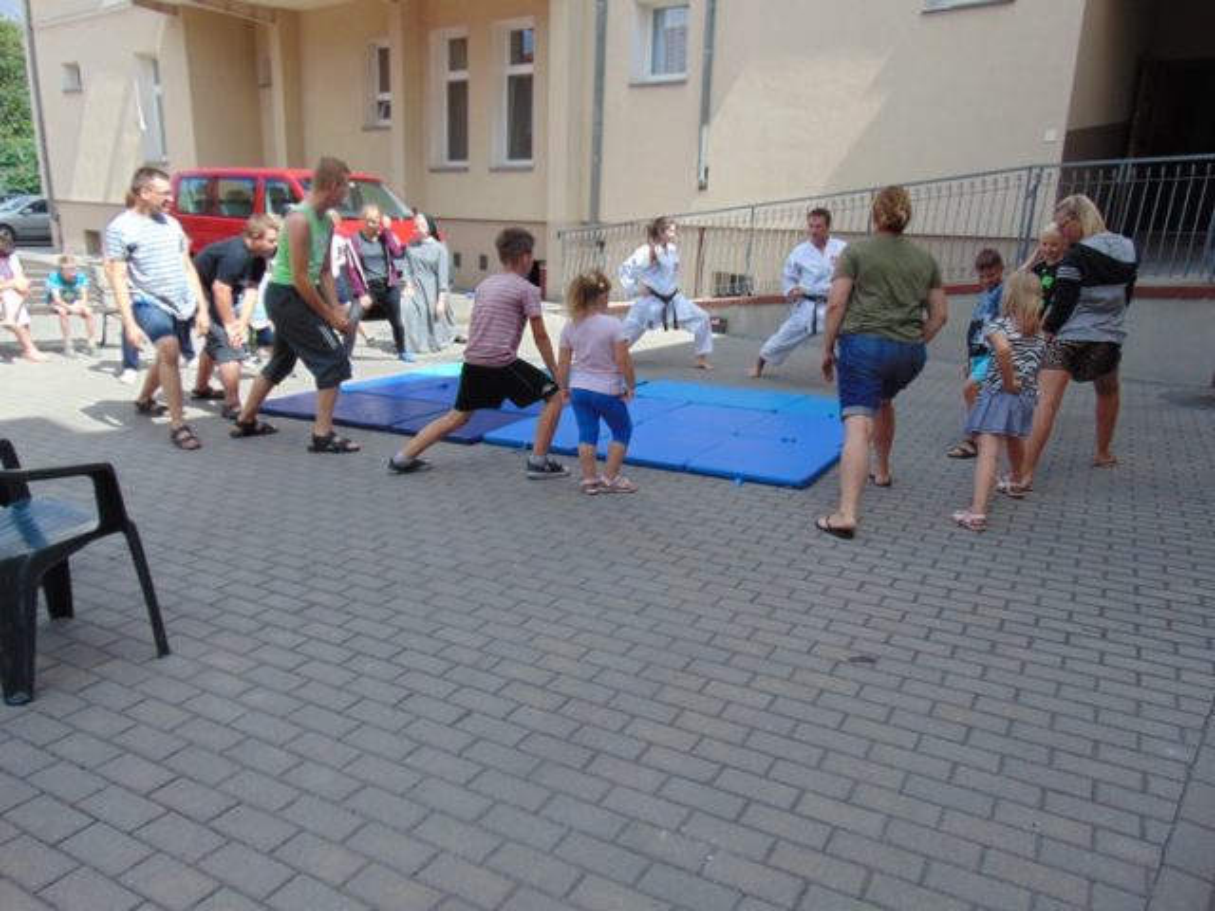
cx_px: 608
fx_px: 877
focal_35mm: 25
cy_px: 456
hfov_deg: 69.4
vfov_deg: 54.9
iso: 80
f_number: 3
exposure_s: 1/500
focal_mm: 4.5
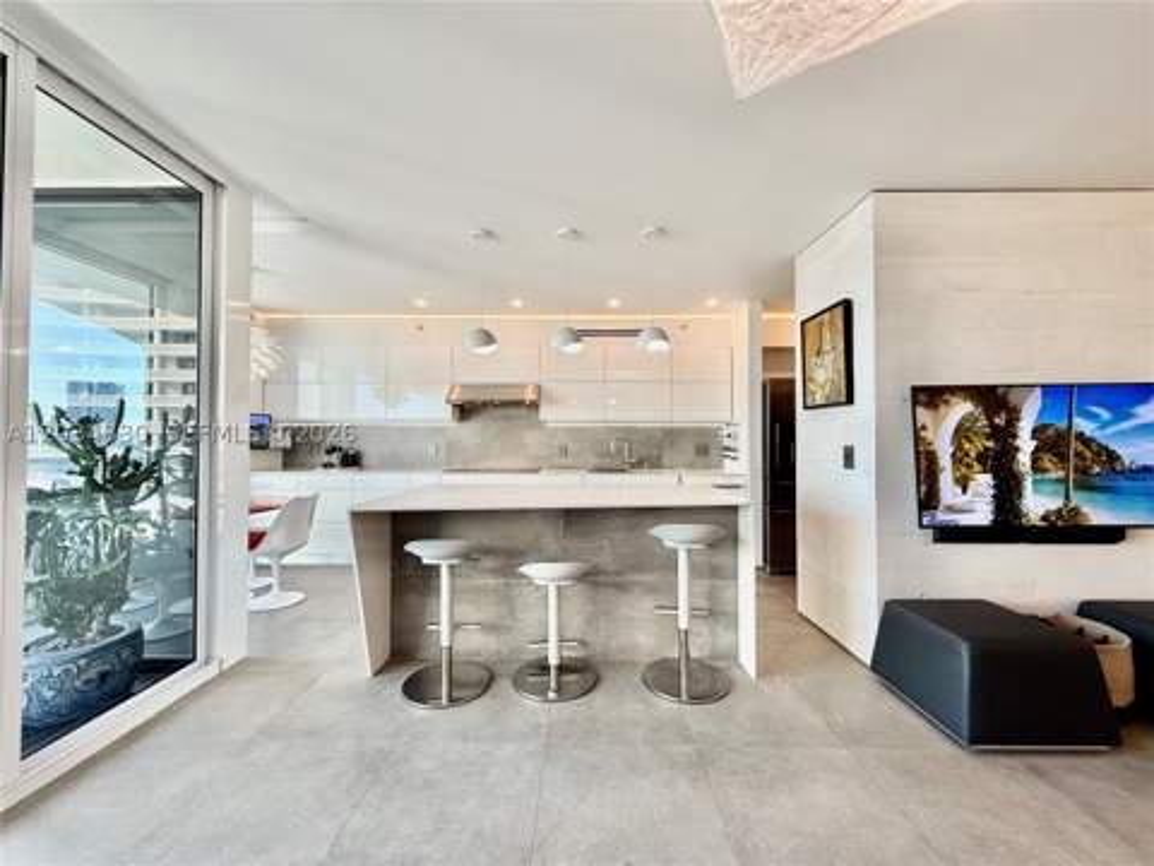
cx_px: 577
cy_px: 433
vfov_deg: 85.7
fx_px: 467
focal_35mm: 14
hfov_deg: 102.1
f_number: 2.2
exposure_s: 1/120
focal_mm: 2.22
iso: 80
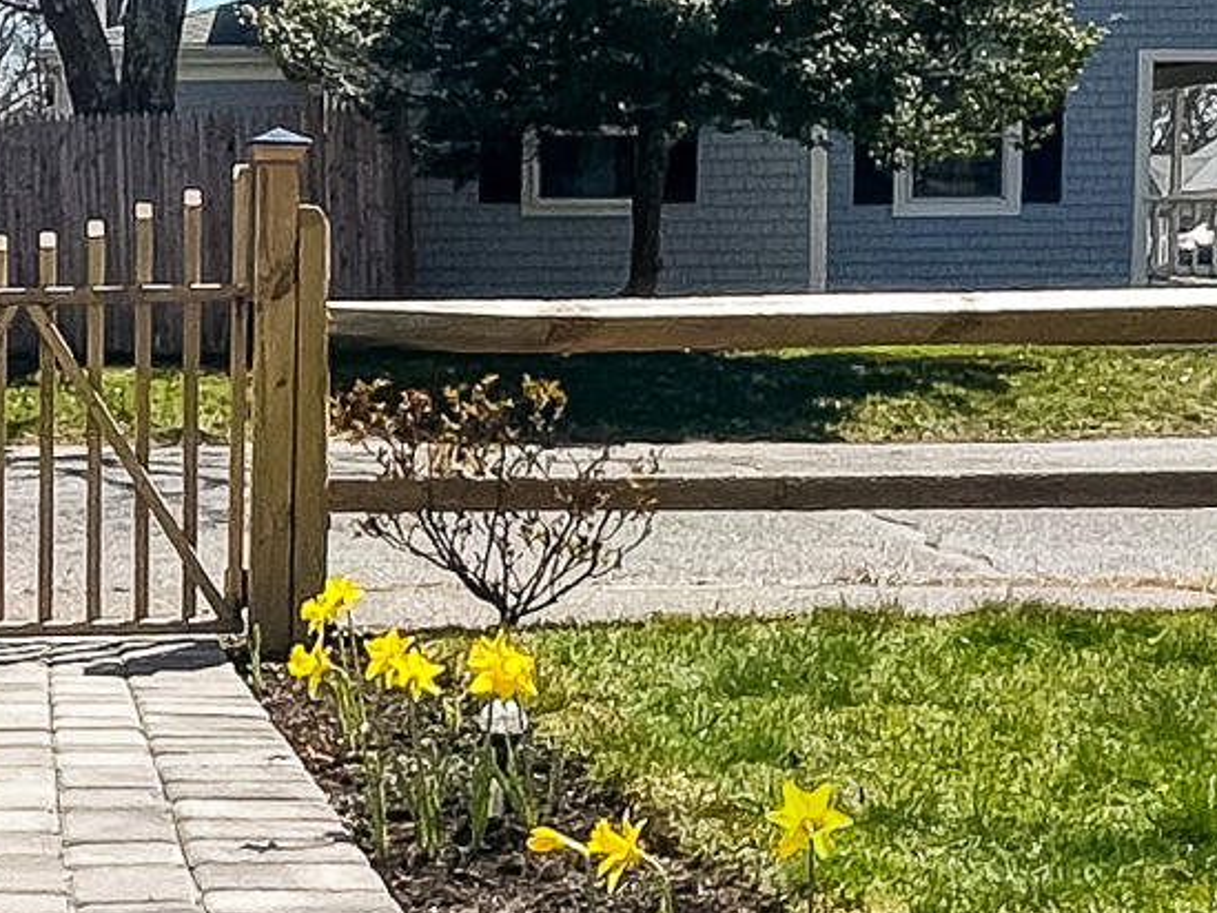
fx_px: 2497
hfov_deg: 26.0
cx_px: -4
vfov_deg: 20.7
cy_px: 507
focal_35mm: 71
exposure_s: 1/750
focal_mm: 1.54
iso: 25
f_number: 2.4
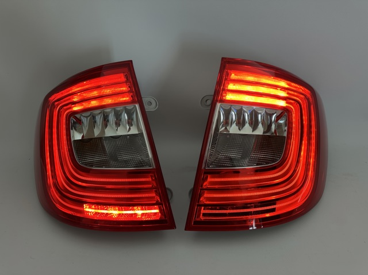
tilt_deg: -31.3
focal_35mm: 24
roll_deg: +2.0
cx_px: 184
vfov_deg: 56.8
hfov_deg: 71.6
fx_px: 255
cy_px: 138
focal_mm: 6.86
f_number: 1.78
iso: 50
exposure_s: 1/122
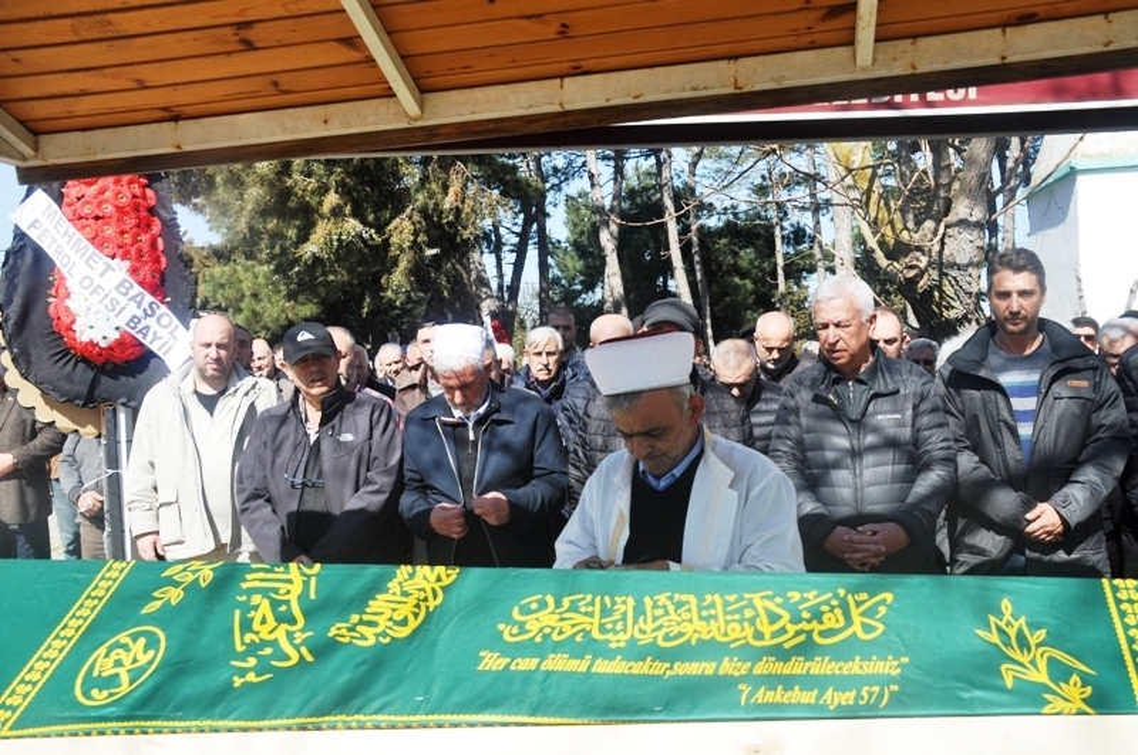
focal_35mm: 34
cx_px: 569
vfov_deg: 38.3
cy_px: 378
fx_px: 1089
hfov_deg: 55.2
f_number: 10
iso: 200
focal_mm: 23
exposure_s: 1/400
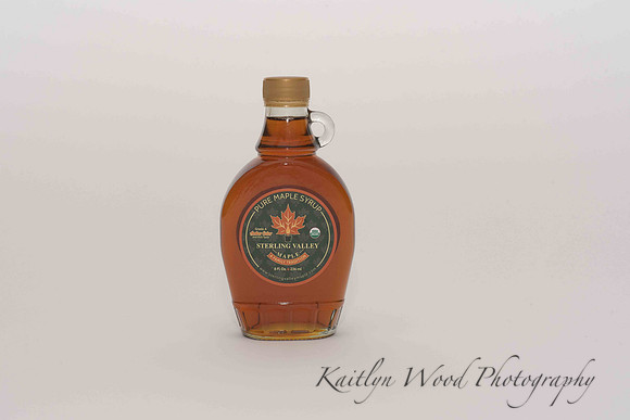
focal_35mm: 85
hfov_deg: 23.9
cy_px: 210
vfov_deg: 16.1
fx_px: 1488
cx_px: 315
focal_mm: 85
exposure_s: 1/100
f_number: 13
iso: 400
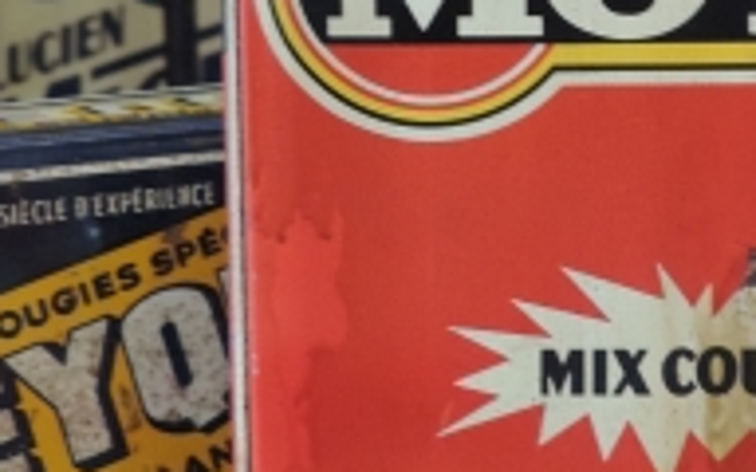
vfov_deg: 11.2
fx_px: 2390
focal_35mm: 116
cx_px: 646
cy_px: -8
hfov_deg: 17.8
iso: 400
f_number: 3.3
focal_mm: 6.2
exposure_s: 1/30
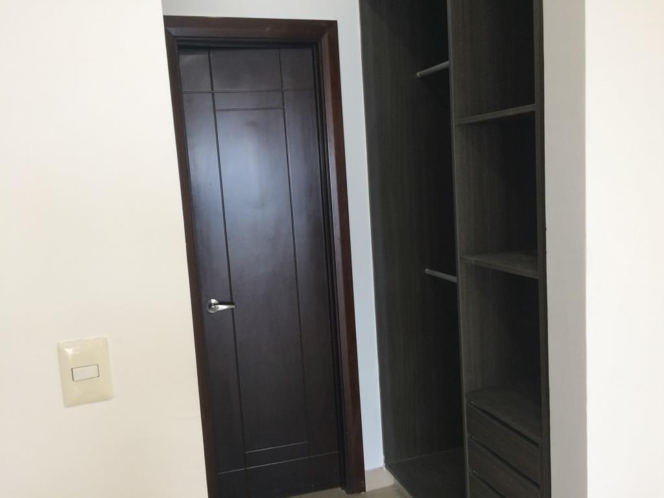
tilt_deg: -7.0
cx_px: 332
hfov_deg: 61.7
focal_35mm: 29
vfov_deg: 48.2
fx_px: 556
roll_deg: +1.6
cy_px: 249
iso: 64
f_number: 2.2
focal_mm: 4.15
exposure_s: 1/30
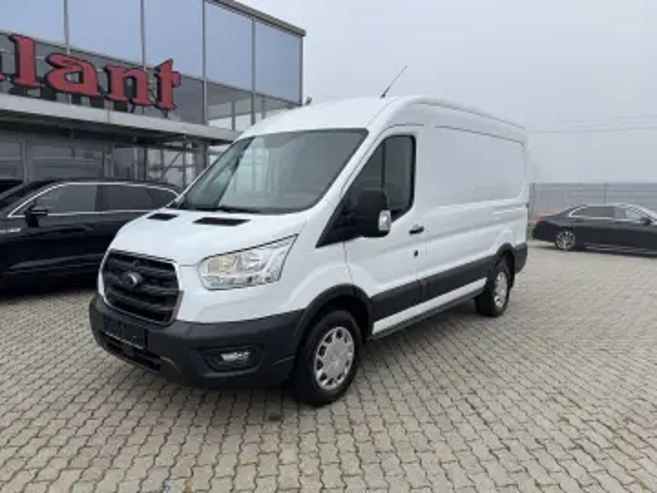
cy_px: 246
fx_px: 456
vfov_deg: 56.8
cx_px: 328
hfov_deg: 71.6
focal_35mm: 24
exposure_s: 1/2833
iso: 80
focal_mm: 6.76
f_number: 1.78
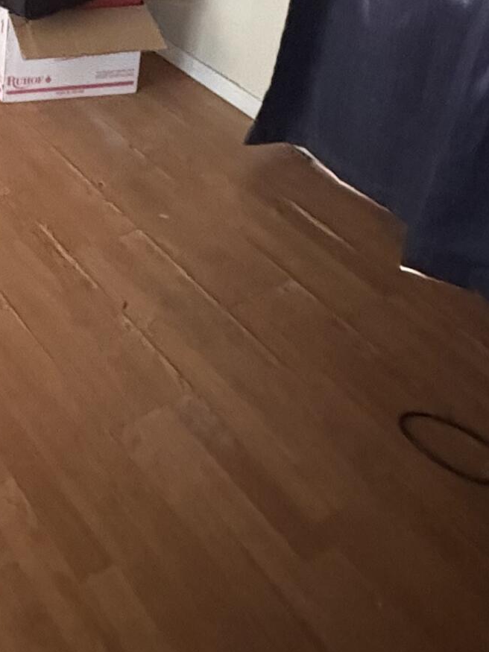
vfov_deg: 31.5
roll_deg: -0.1
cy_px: -177
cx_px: -108
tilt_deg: -15.1
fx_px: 904
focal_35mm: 48
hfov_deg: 26.6
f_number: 2.2
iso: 1000
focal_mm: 2.22
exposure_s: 1/35
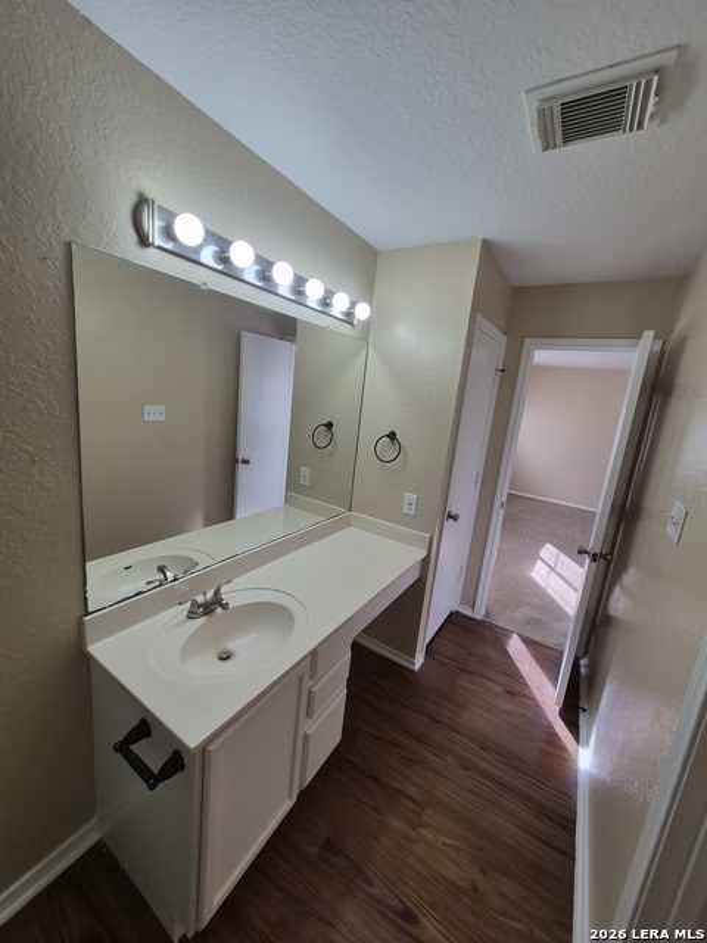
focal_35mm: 13
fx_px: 354
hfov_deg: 89.9
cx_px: 354
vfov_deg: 106.2
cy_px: 472
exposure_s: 1/60
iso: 50
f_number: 2.2
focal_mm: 1.74
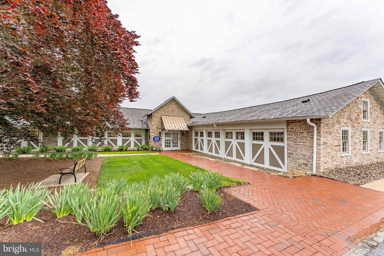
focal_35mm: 15
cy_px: 128
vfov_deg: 78.4
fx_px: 157
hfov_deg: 101.5
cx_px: 192
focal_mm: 14.7
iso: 320
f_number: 8
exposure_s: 1/100
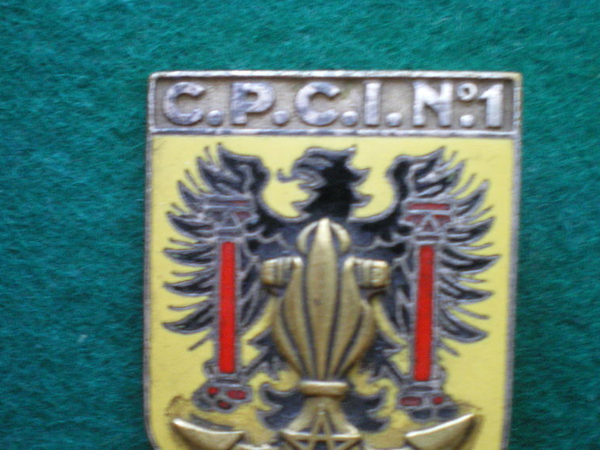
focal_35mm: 50
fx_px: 867
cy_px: 291
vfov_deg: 29.0
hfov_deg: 38.2
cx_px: 288
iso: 400
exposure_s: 1/10
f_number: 3.1
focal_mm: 6.3
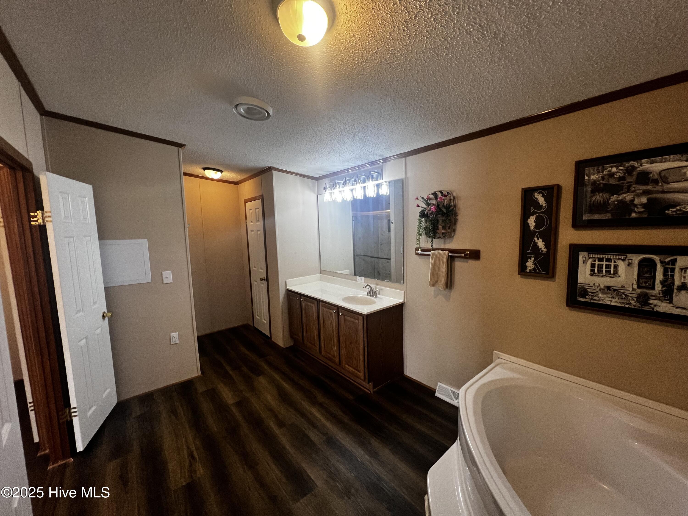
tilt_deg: -6.0
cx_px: 344
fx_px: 258
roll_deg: +1.5
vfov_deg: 89.9
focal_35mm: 13
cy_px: 258
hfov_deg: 106.2
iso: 200
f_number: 1.8
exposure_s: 1/120
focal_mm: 1.57
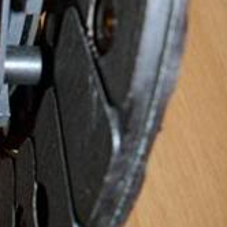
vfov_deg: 20.9
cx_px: 112
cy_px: -2
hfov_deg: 21.7
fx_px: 594
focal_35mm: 80
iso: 200
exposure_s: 1/30
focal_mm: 6.2
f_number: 3.5
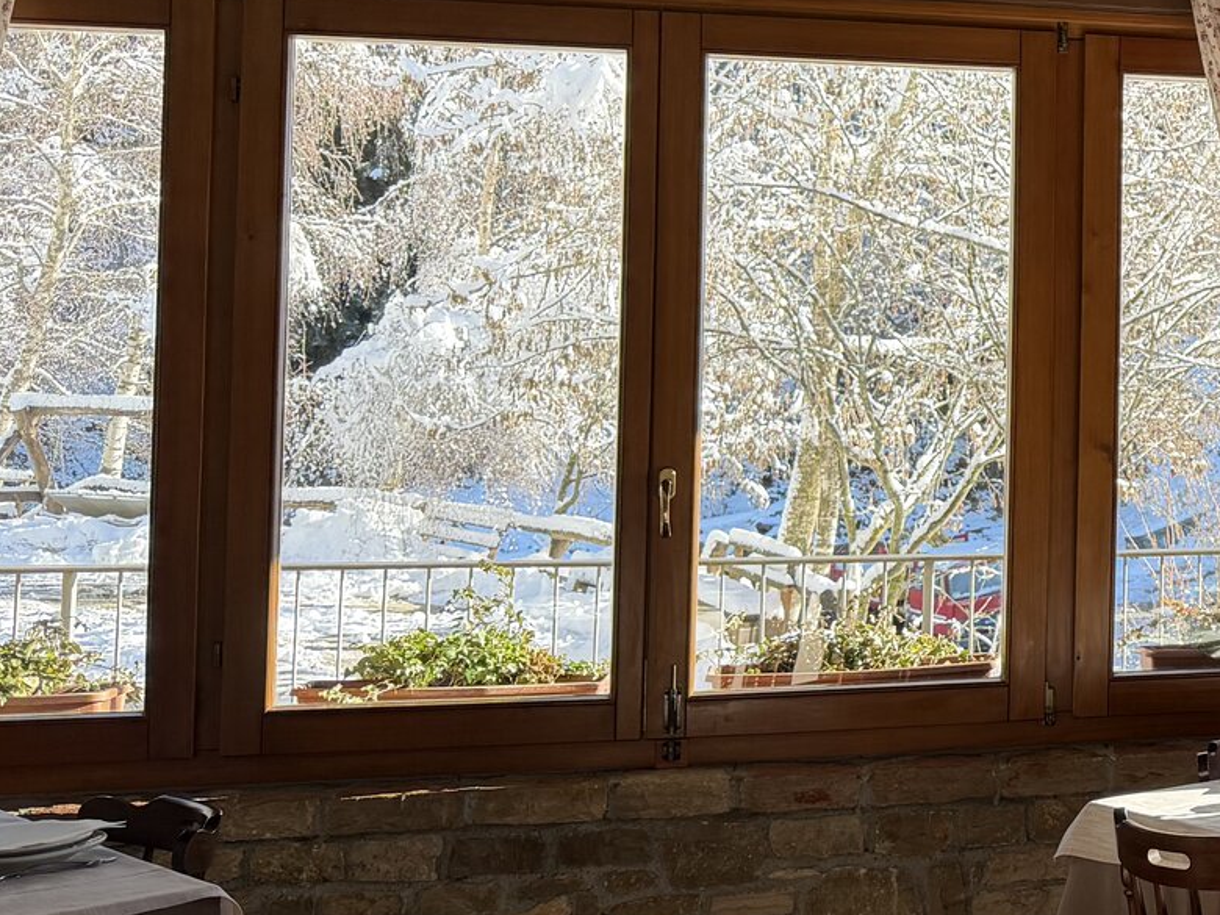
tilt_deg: +2.9
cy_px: 253
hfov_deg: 26.7
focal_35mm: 63
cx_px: 1523
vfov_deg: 23.1
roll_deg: -0.5
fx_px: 2220
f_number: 1.78
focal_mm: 6.76
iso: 100
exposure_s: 1/517
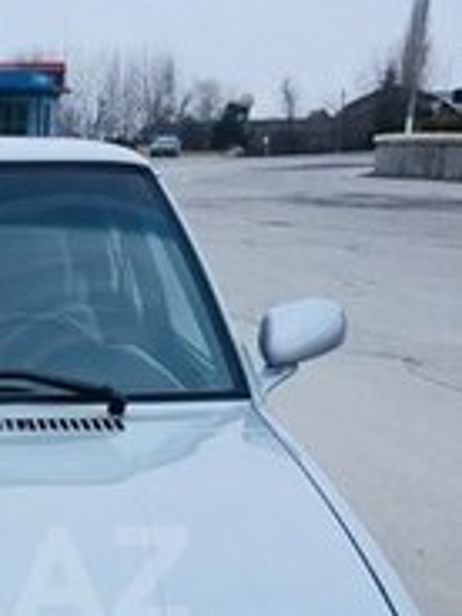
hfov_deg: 17.6
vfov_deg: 24.2
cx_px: -154
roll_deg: +1.1
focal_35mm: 78
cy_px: 576
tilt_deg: -14.5
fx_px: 1388
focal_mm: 4.15
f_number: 2.2
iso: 40
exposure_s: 1/33
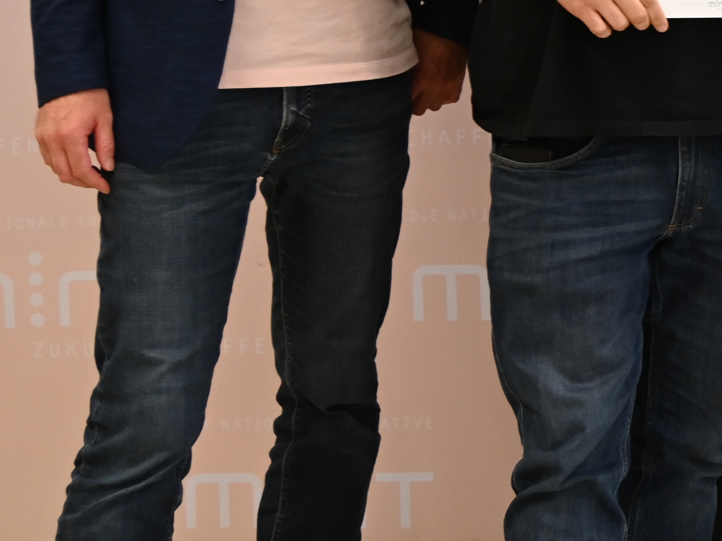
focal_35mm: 128
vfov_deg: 11.4
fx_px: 2670
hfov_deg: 14.6
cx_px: 1006
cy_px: -77
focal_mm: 40
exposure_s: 1/125
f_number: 4
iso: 1400
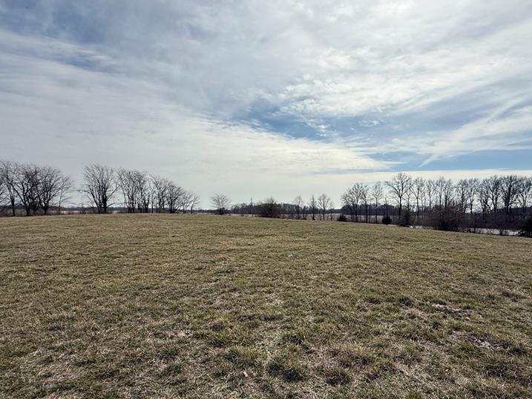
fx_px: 307
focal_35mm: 20
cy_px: 233
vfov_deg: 65.6
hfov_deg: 81.3
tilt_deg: -2.3
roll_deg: -0.8
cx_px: 303
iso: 50
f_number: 2.2
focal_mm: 2.22
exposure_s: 1/5155
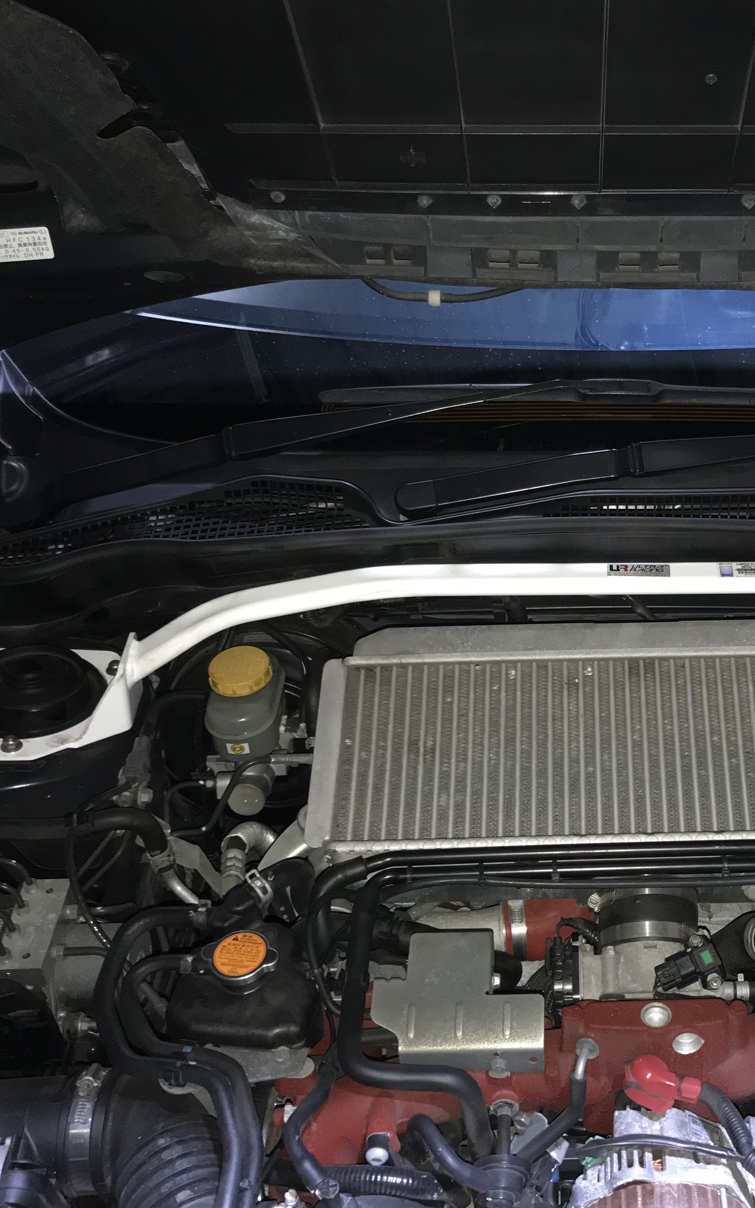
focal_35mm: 40
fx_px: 1317
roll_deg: -1.9
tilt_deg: -38.6
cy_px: 607
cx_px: 638
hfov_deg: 30.9
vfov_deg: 49.3
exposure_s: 1/17
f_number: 1.8
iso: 64
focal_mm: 3.99
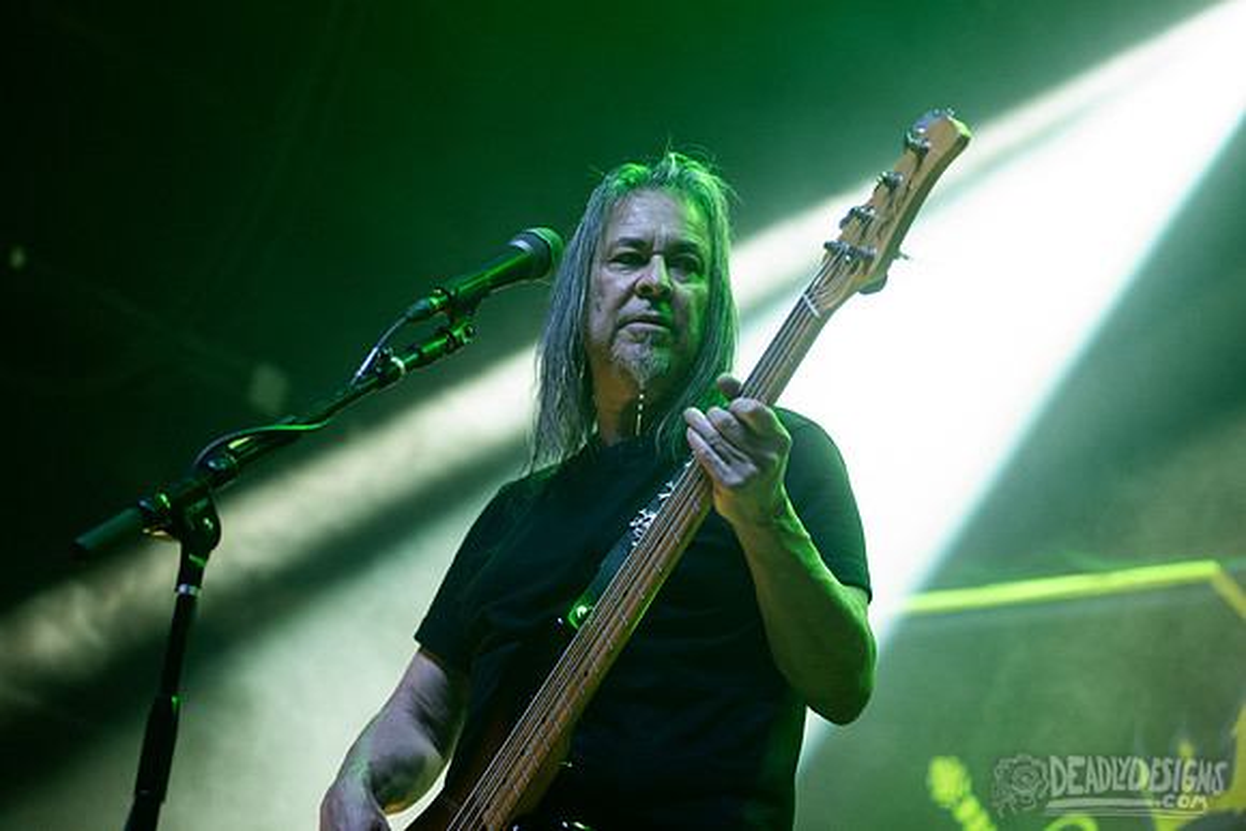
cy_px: 377
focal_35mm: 87
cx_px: 565
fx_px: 3029
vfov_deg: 15.6
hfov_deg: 23.2
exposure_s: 1/250
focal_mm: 80
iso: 2500
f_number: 3.2
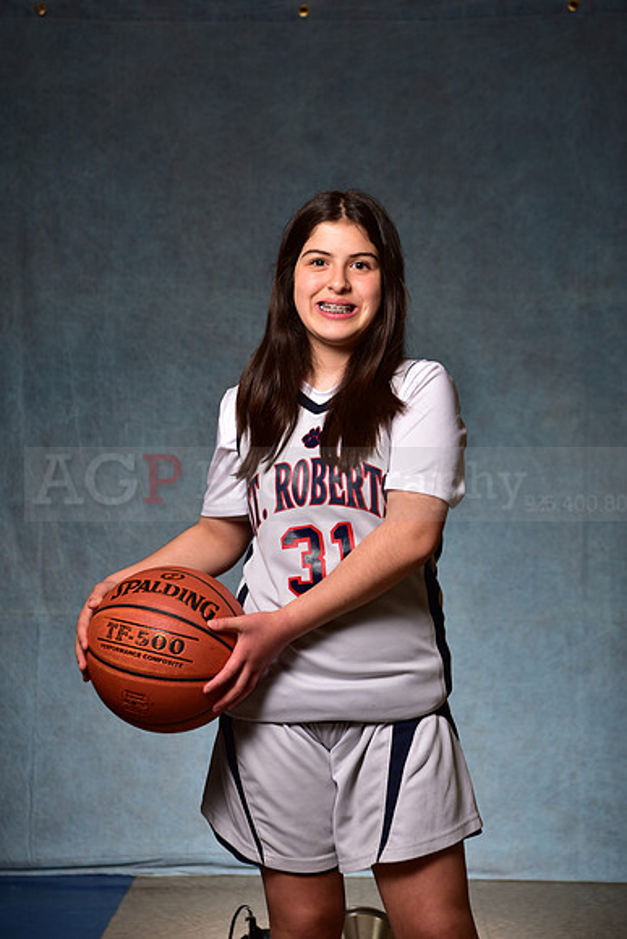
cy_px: 470
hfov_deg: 19.5
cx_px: 314
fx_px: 1828
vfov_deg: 28.8
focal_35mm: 70
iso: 100
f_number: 5
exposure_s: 1/200
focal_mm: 70
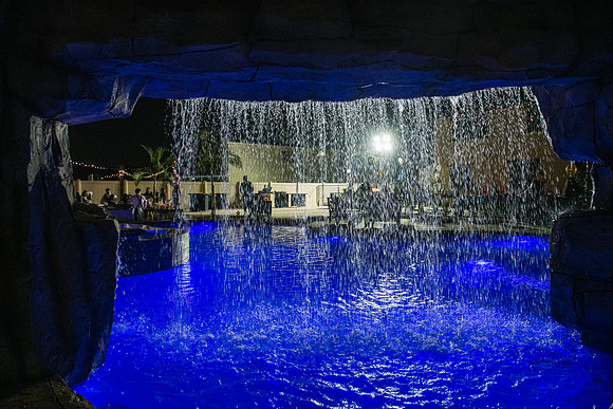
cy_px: 204
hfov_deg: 73.7
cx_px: 306
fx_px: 409
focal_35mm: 24
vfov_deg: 53.2
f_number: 5
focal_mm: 24
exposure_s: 1/125
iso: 2500
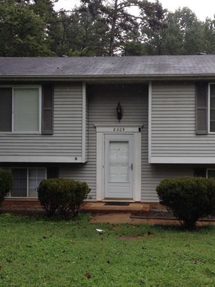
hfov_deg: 26.1
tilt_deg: +0.7
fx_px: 464
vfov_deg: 34.3
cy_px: 140
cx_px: 124
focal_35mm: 56
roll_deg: +1.5
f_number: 2.4
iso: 50
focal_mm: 4.28
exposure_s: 1/351
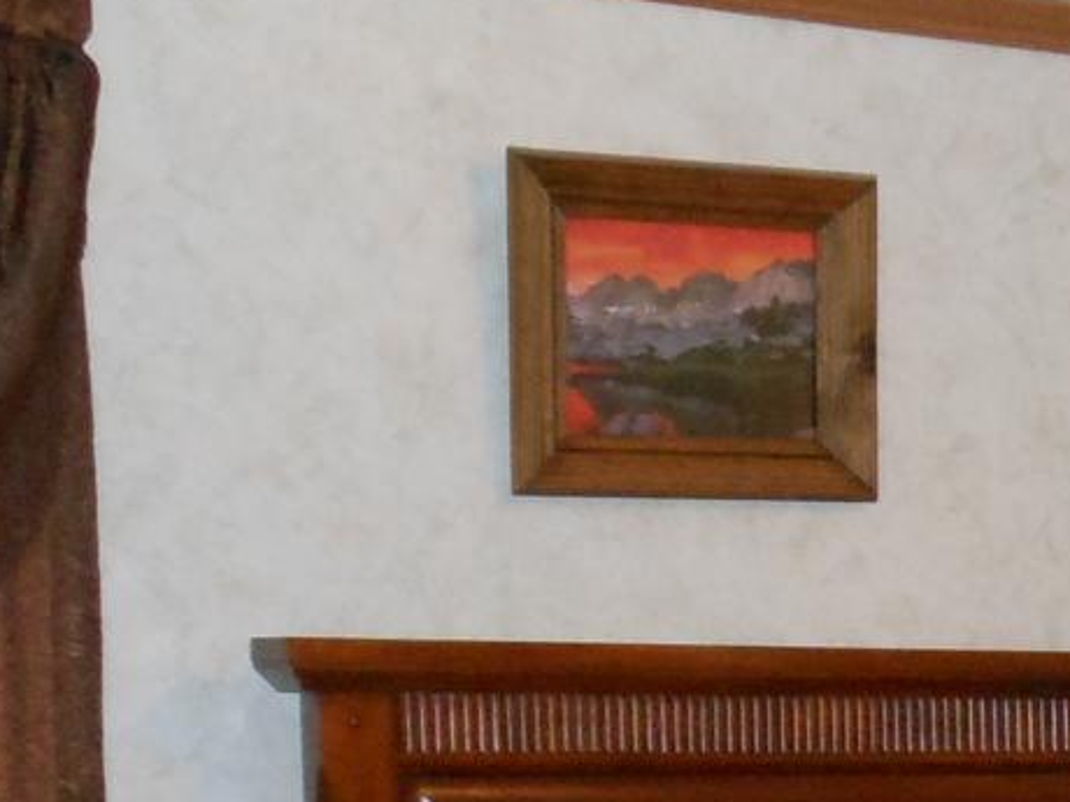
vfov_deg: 11.3
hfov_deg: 14.0
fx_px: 3987
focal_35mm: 129
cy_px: 914
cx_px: 1775
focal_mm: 5.2
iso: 400
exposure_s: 1/25
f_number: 3.3
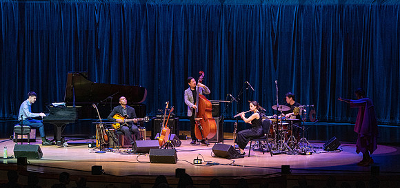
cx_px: 187
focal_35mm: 122
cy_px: 79
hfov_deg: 18.3
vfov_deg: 8.7
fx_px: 1244
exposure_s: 1/320
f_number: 8
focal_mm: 100
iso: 4000
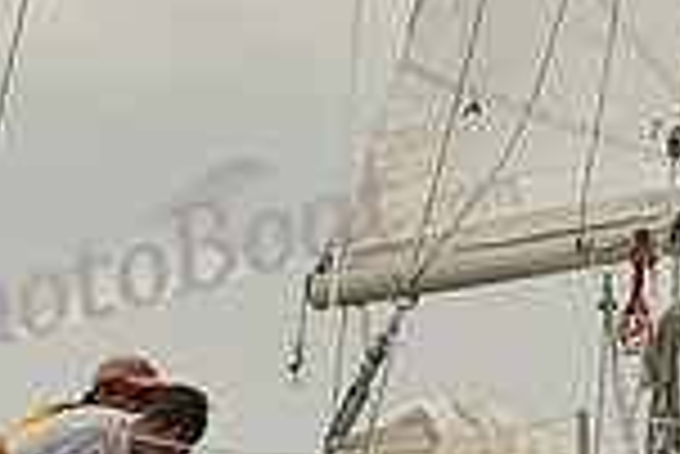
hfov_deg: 2.7
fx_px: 14520
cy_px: 425
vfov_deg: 1.8
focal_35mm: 768
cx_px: 757
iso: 400
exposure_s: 1/1000
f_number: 9
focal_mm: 200
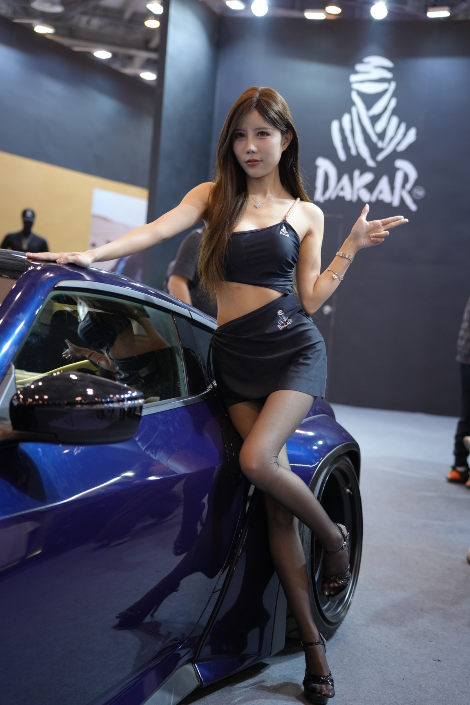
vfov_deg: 39.0
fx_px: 997
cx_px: 235
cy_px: 352
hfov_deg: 26.5
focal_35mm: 51
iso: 640
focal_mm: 50.9
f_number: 2.8
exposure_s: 1/160
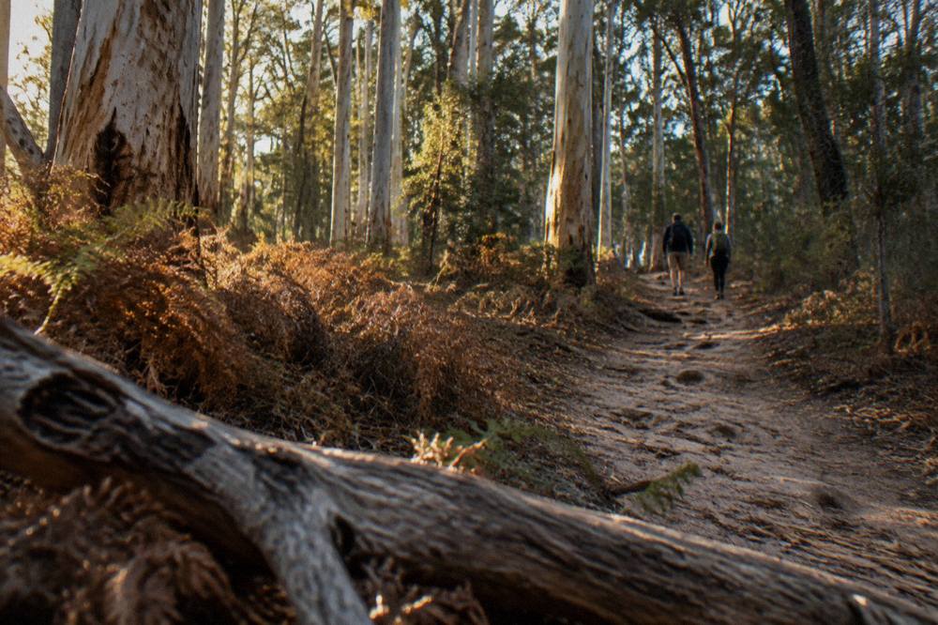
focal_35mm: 49
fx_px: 1276
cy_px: 312
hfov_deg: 40.4
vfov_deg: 27.5
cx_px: 469
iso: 400
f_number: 5.6
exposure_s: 1/500
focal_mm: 49
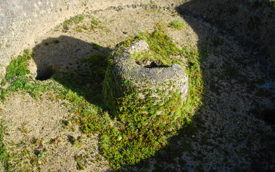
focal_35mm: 45
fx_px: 334
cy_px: 84
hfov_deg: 44.8
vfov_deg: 28.9
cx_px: 138
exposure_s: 1/125
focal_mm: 29
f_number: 5.6
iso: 140
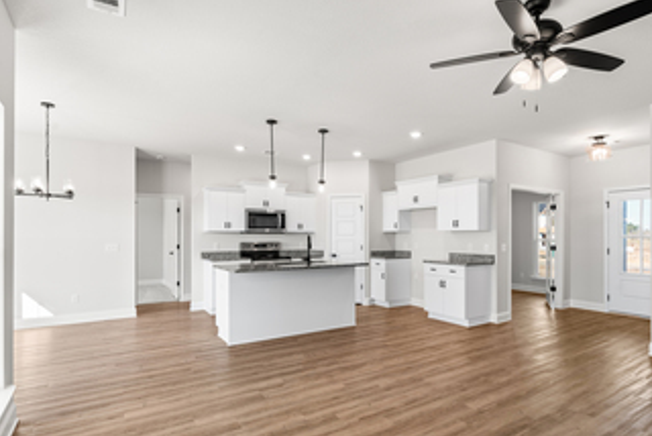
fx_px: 363
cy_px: 227
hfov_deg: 83.8
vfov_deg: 62.0
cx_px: 350
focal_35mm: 20
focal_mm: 16
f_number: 9
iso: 250
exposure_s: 1/6
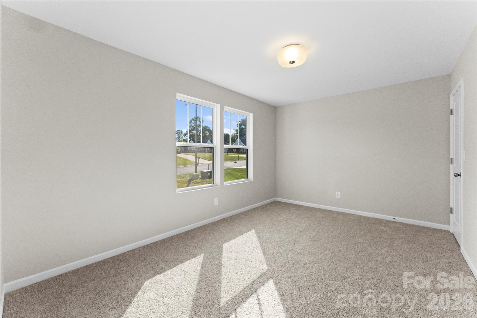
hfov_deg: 104.3
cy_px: 159
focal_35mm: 14
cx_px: 238
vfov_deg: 81.2
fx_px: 185
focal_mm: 14
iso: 3200
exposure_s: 1/320
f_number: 13
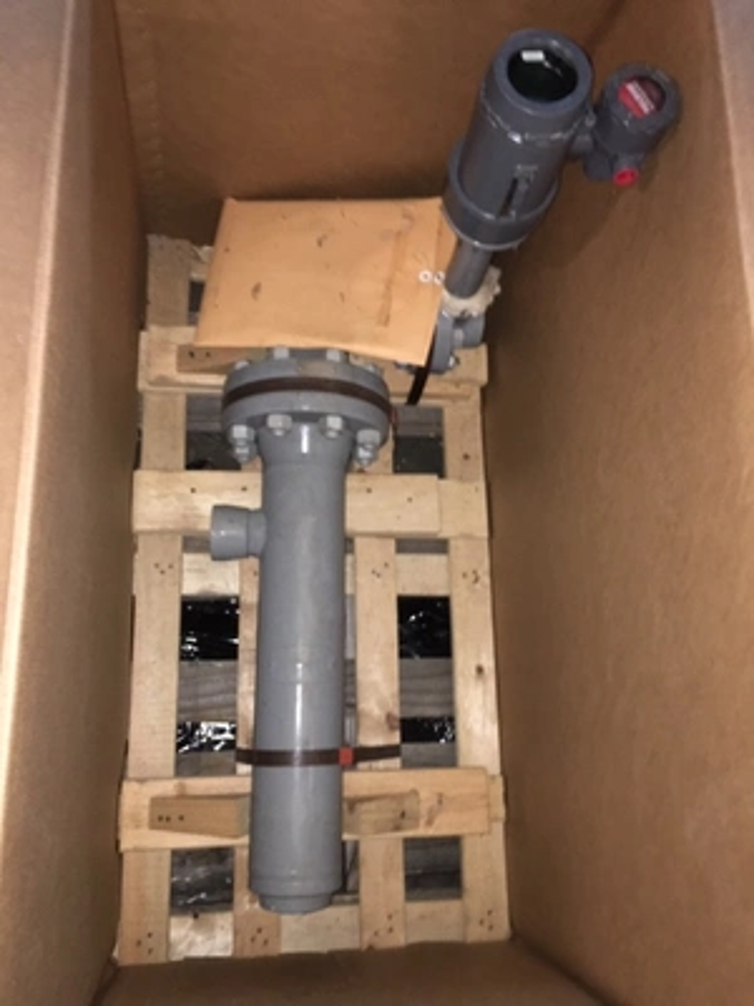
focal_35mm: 29
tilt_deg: -74.1
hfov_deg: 48.2
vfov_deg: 61.7
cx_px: 377
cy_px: 503
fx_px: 842
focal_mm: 4.15
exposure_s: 1/16
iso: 160
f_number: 2.2
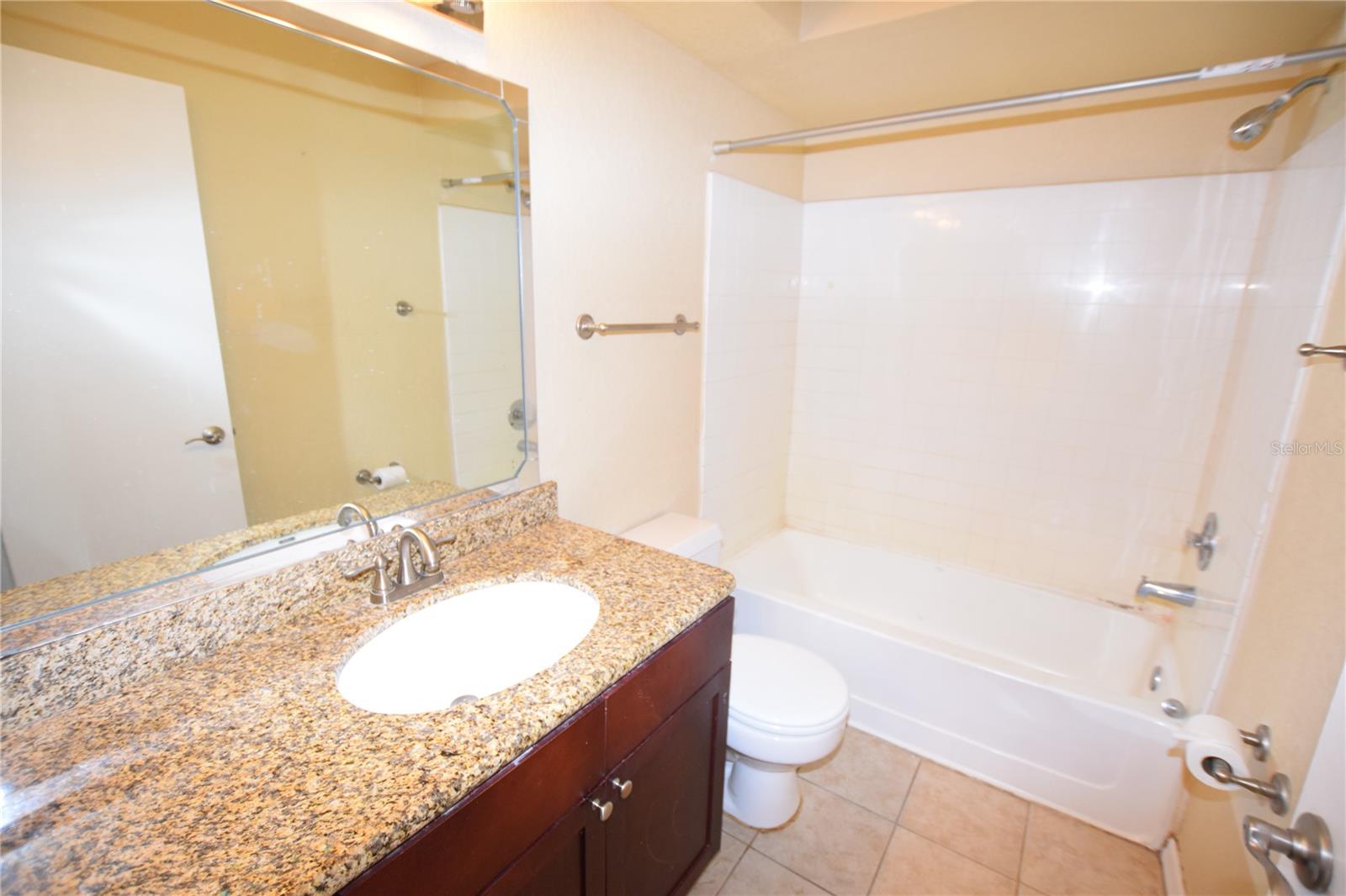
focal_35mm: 15
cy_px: 448
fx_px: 561
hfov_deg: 100.4
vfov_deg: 77.3
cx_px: 673
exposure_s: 1/60
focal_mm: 10
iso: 800
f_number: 4
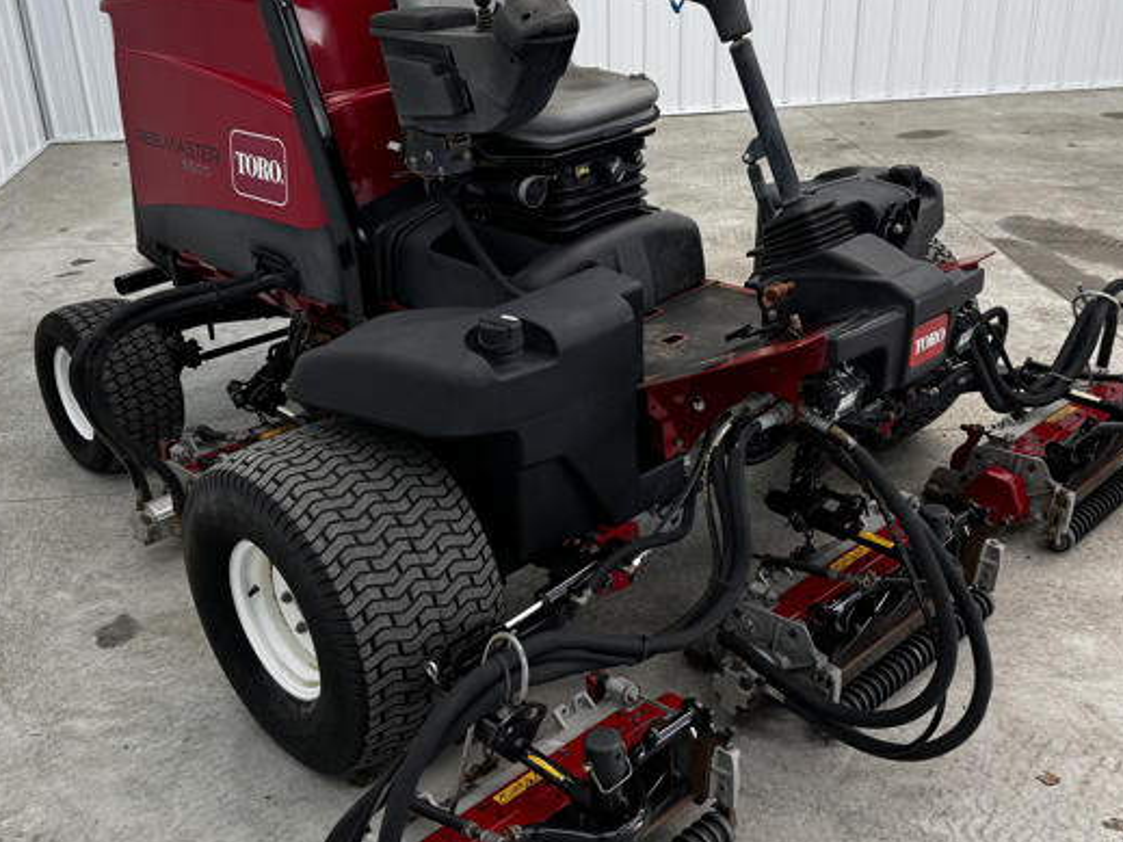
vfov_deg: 38.6
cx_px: 563
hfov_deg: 50.1
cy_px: 435
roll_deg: +1.3
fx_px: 1200
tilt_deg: -26.6
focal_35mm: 37
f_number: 1.78
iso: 80
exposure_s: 1/120
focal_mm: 6.76
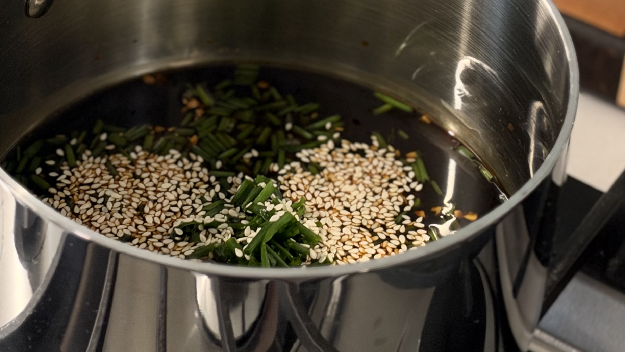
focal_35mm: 114
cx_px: 292
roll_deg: -4.6
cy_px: -111
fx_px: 1889
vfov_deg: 10.4
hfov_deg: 18.8
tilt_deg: -34.4
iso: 320
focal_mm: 6.93
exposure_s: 1/30
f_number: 1.48
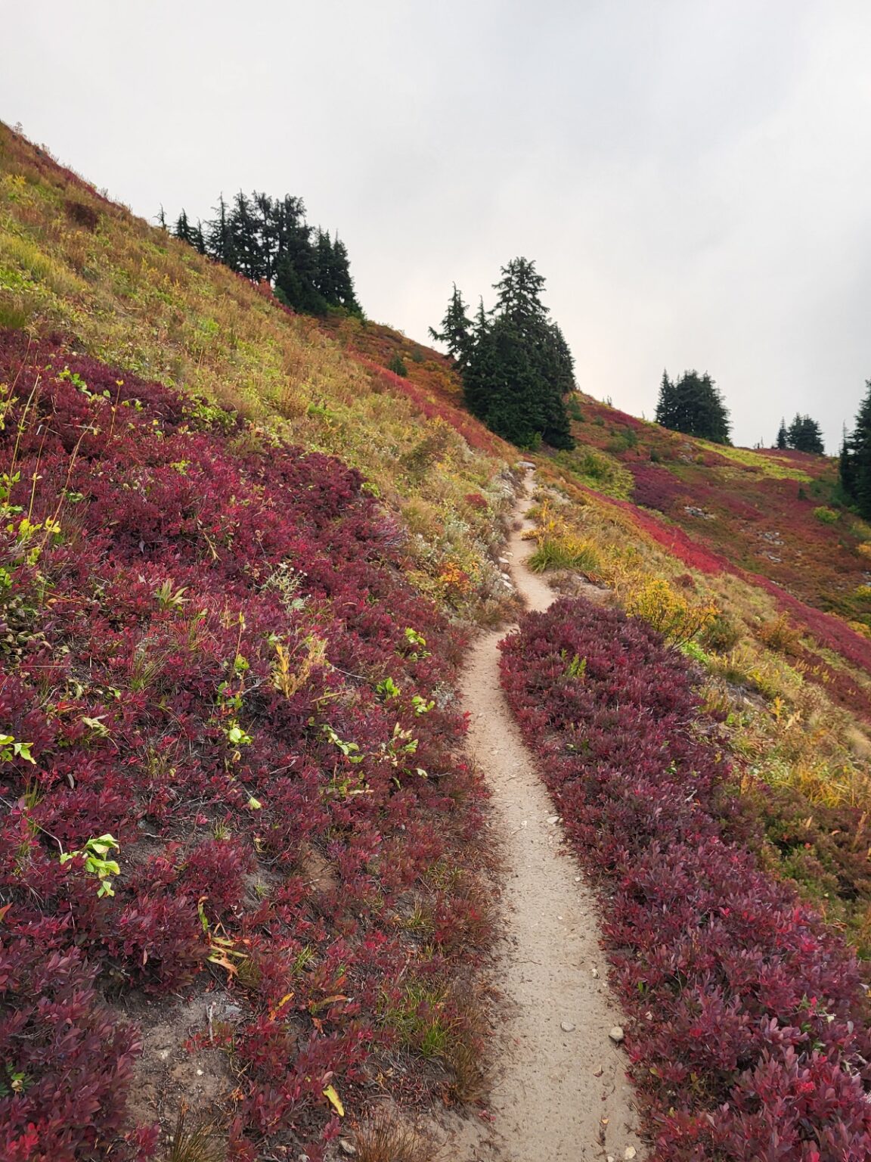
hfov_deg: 53.1
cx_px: 436
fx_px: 872
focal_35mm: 26
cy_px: 581
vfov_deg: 67.3
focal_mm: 5.4
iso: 64
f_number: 1.8
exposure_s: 1/100
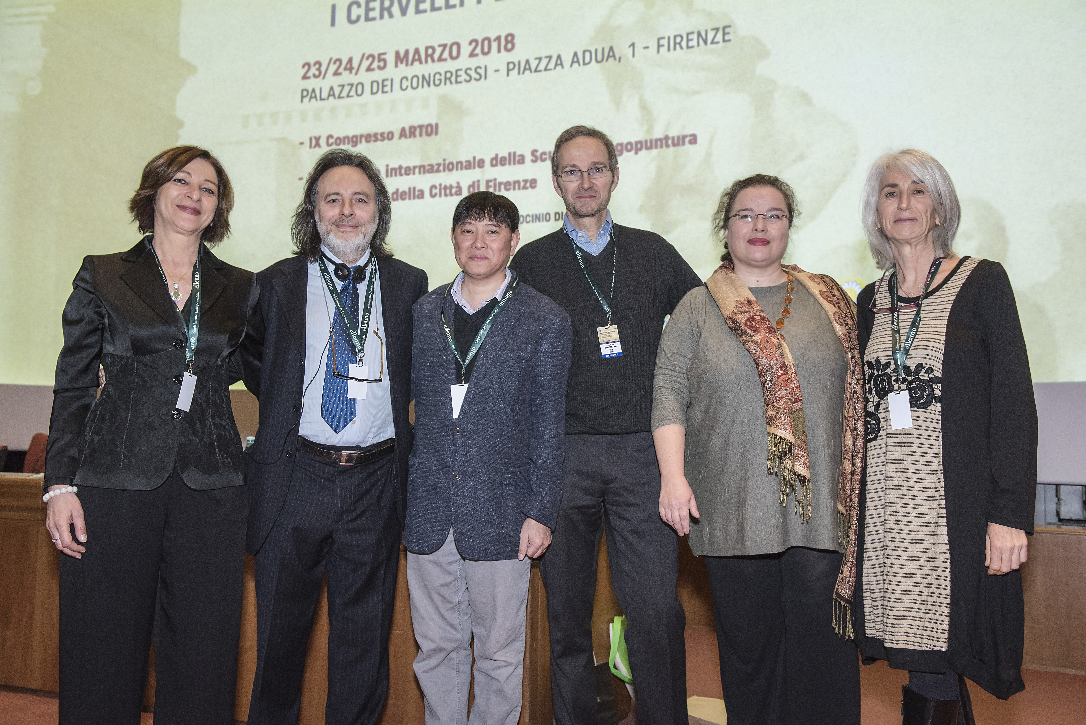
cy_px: 362
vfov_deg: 41.1
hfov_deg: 58.7
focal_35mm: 32
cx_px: 543
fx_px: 966
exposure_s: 1/60
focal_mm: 32
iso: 2200
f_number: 5.6
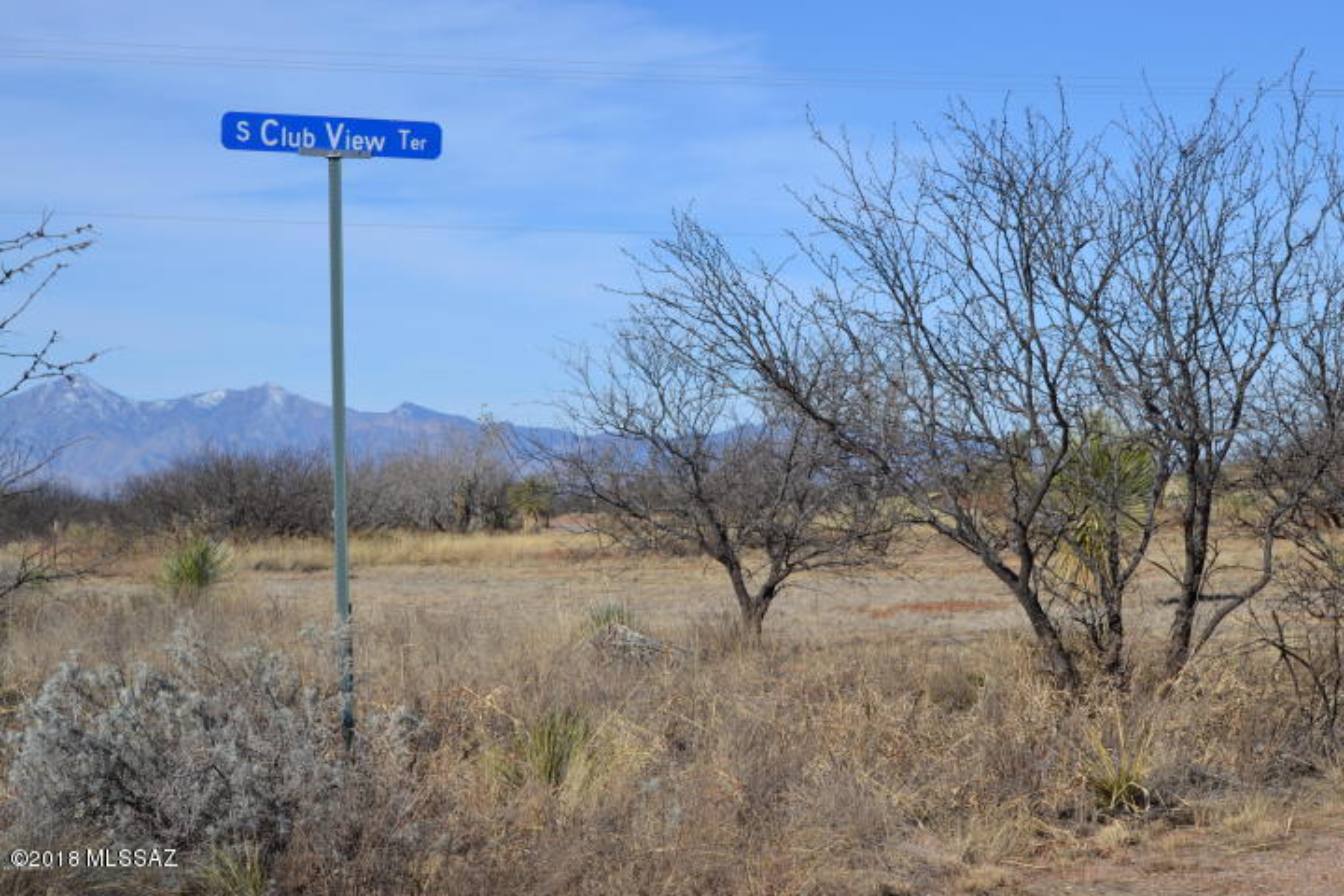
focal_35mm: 82
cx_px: 672
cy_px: 448
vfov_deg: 16.6
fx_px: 3080
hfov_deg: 24.6
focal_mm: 55
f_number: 9
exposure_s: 1/320
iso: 100
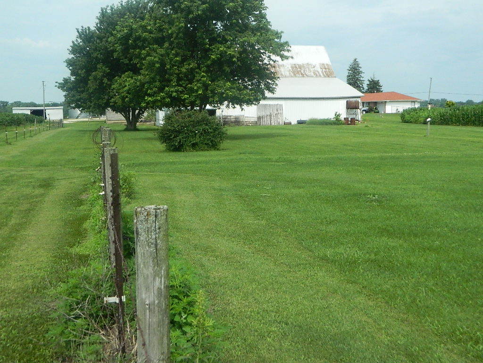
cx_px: 242
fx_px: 656
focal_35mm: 47
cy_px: 182
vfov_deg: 30.9
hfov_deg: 40.4
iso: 400
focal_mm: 8.4
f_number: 10.2
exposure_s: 1/640
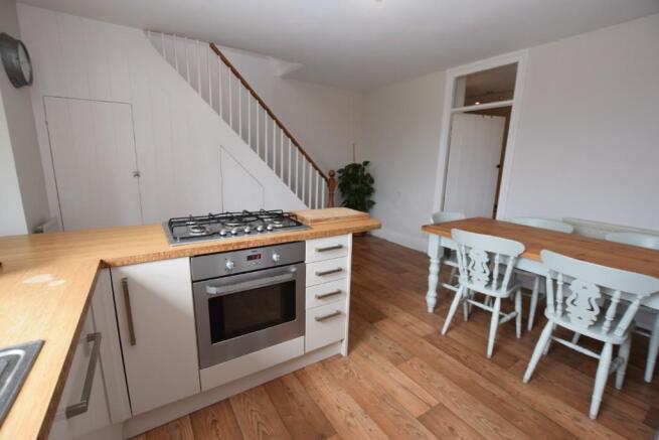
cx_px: 330
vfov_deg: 77.4
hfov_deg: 100.4
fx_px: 275
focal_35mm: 15
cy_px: 220
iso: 400
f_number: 4.5
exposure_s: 1/80
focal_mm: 10
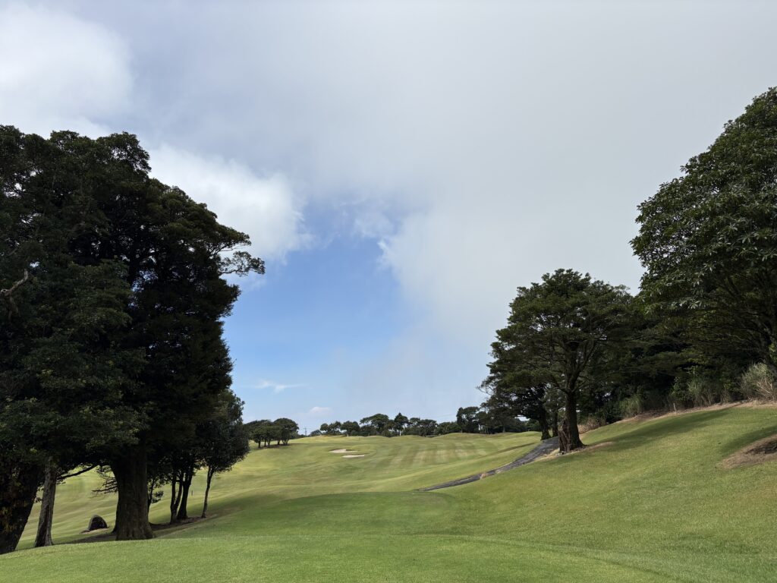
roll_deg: +0.9
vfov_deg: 53.1
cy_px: 292
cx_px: 388
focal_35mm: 26
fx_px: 584
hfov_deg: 67.3
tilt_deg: +13.8
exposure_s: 1/6993
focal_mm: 5.96
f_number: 1.6
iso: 50
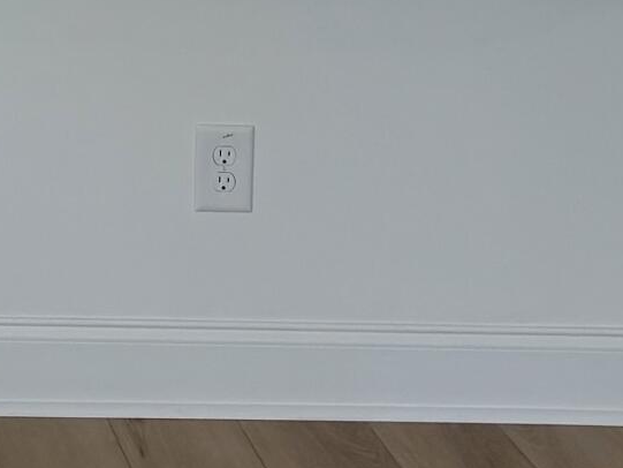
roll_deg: -1.5
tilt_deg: -4.5
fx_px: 2394
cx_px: -259
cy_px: -279
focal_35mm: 133
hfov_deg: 14.0
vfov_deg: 10.7
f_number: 1.78
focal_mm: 6.76
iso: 125
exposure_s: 1/206
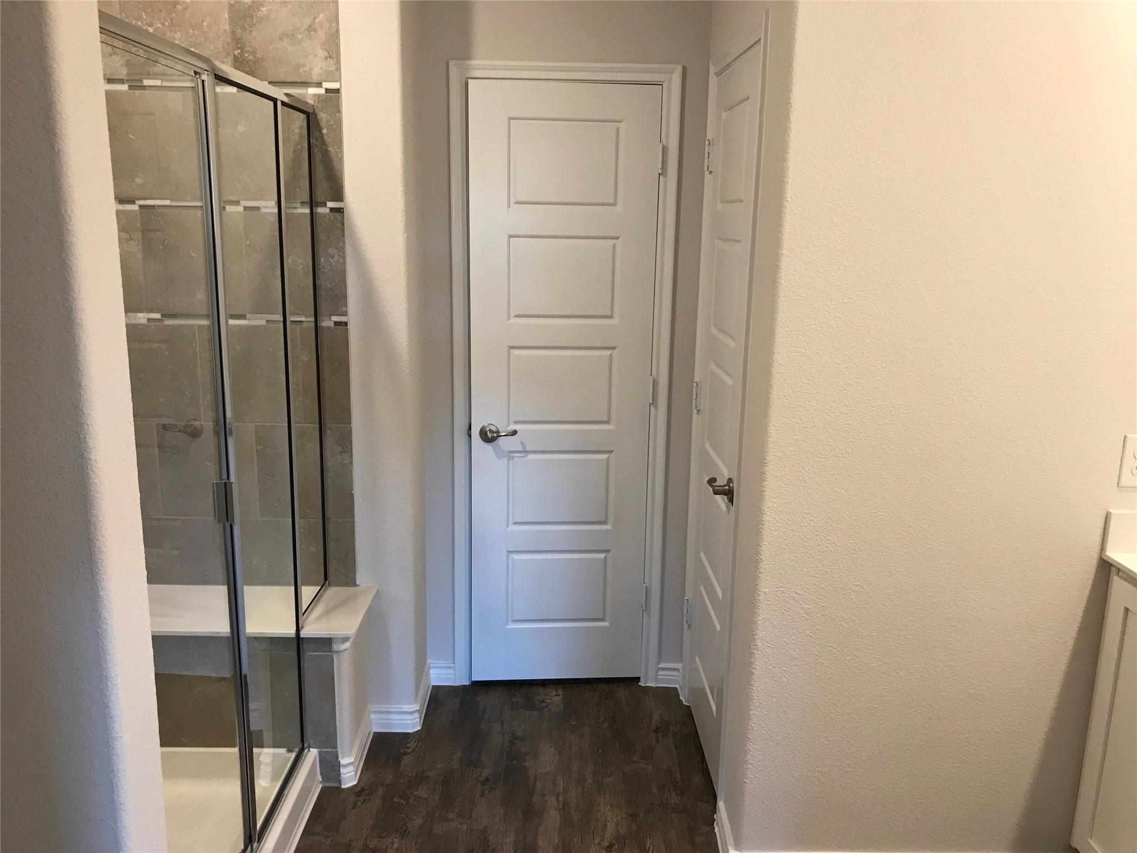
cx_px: 568
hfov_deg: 63.4
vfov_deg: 49.7
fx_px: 920
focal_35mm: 28
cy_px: 426
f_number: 1.8
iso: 32
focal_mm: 3.99
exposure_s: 1/24
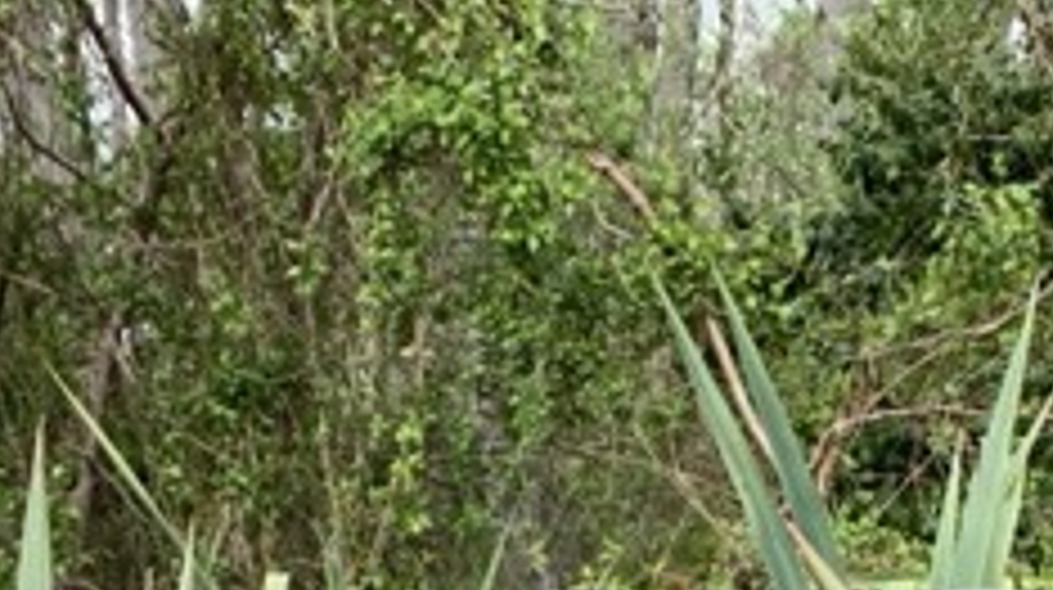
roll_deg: +1.8
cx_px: 675
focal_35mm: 97
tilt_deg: -13.5
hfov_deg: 22.0
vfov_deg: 10.9
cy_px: 1333
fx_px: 2705
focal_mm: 4.25
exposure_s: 1/381
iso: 25
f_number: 1.8
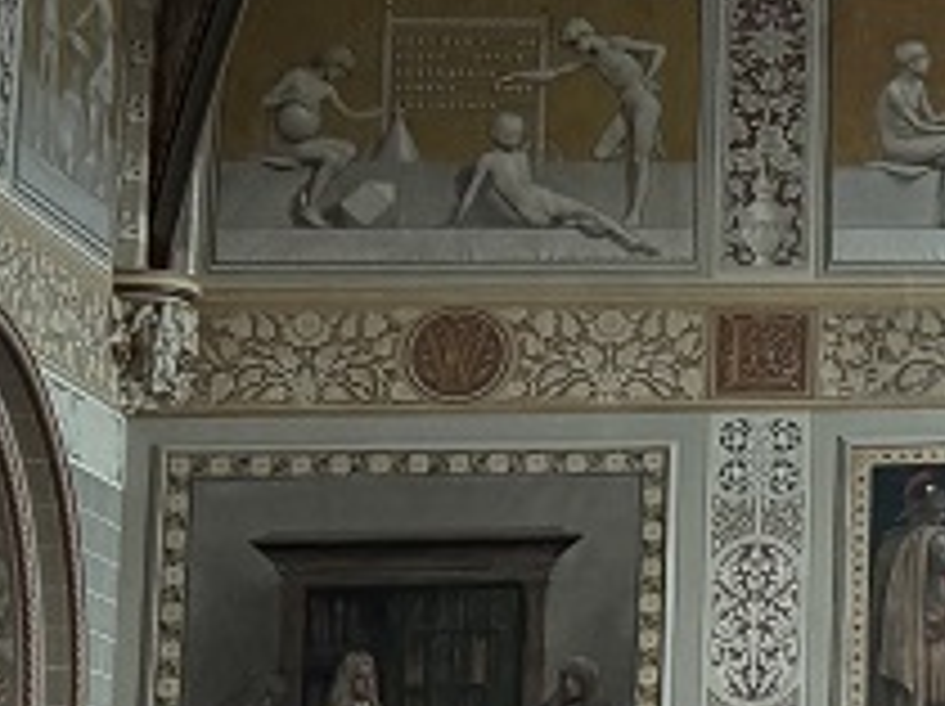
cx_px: 2223
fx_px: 3899
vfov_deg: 10.4
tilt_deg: +9.4
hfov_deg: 11.5
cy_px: 290
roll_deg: +4.7
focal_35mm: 143
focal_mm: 6.76
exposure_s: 1/50
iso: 250
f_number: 1.78
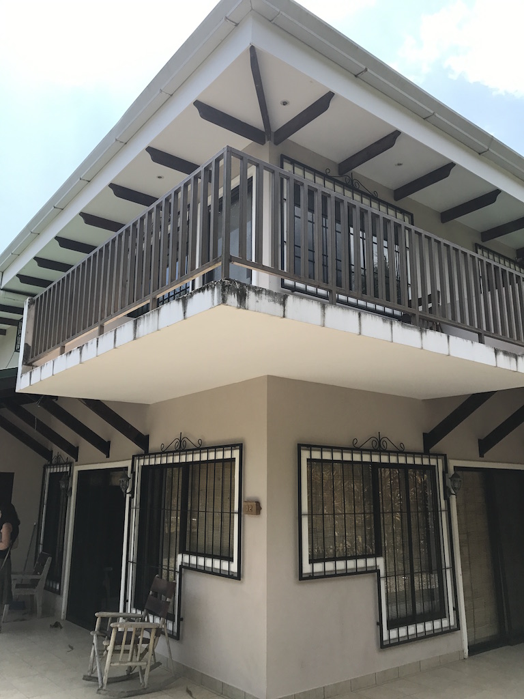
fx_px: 565
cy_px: 350
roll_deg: -0.2
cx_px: 262
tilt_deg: +14.6
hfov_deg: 49.7
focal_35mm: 28
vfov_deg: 63.4
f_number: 1.8
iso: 20
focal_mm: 3.99
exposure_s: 1/1570
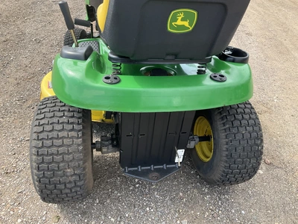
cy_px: 112
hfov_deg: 61.7
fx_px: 250
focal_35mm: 29
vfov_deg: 48.2
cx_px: 149
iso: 25
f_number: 1.8
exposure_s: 1/383
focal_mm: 3
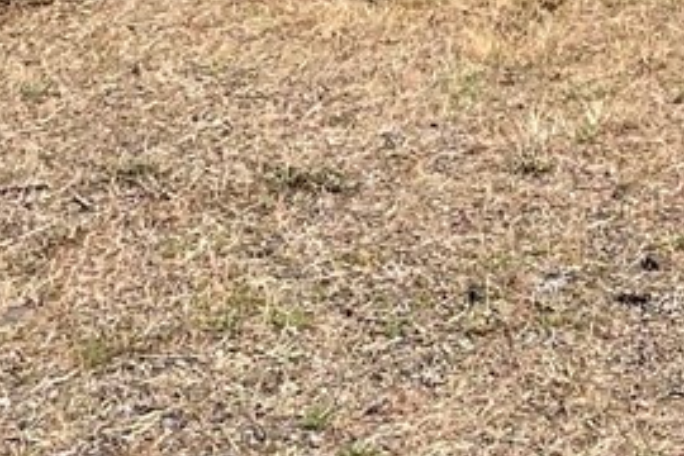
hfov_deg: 13.0
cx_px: 780
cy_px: -1001
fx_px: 2926
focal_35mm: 154
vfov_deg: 7.6
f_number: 1.6
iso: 32
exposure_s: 1/1795
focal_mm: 5.1
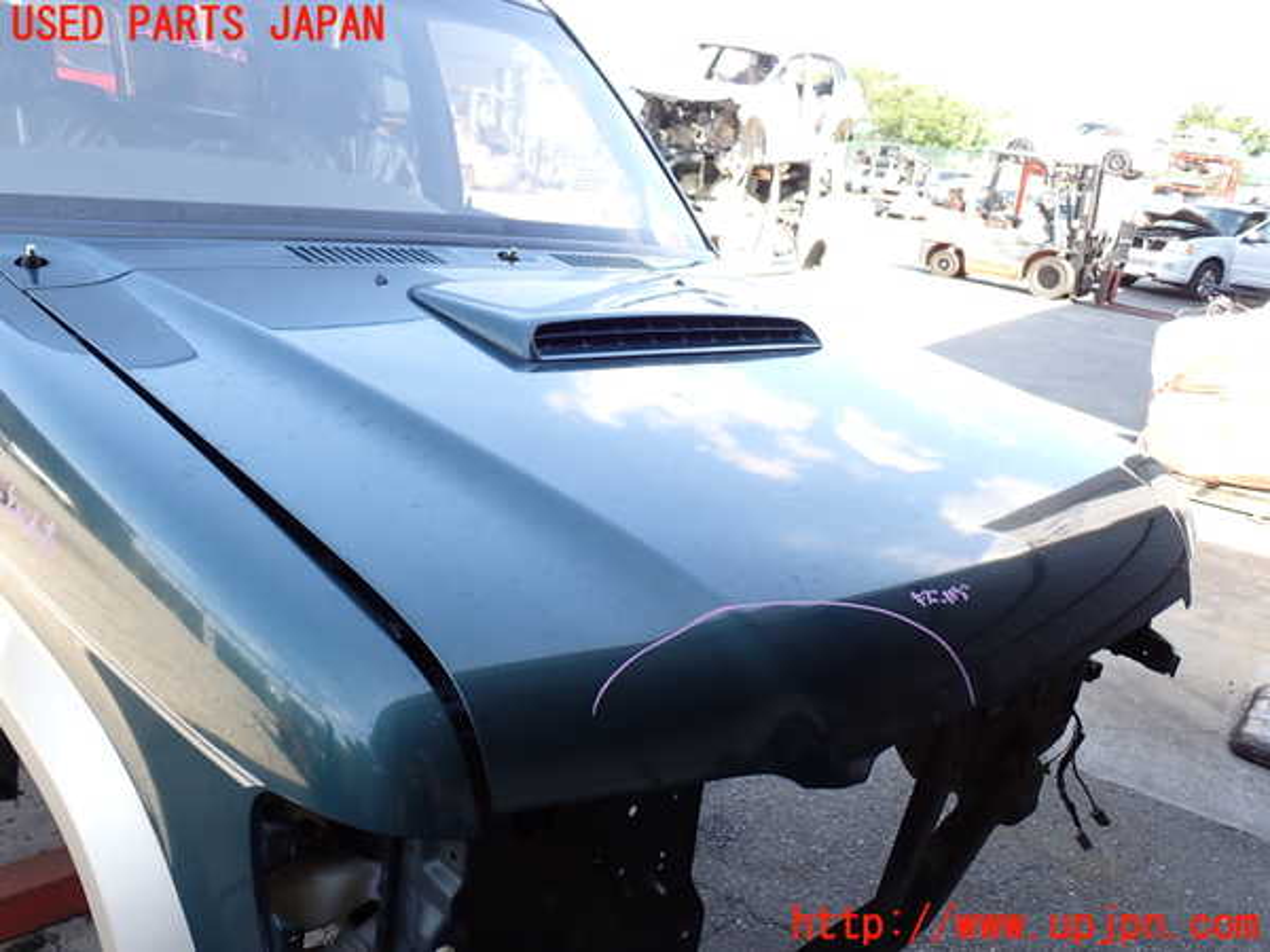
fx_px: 1101
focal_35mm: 30
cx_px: 635
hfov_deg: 60.0
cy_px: 476
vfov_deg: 46.8
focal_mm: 5.4
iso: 100
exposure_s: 1/125
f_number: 3.2
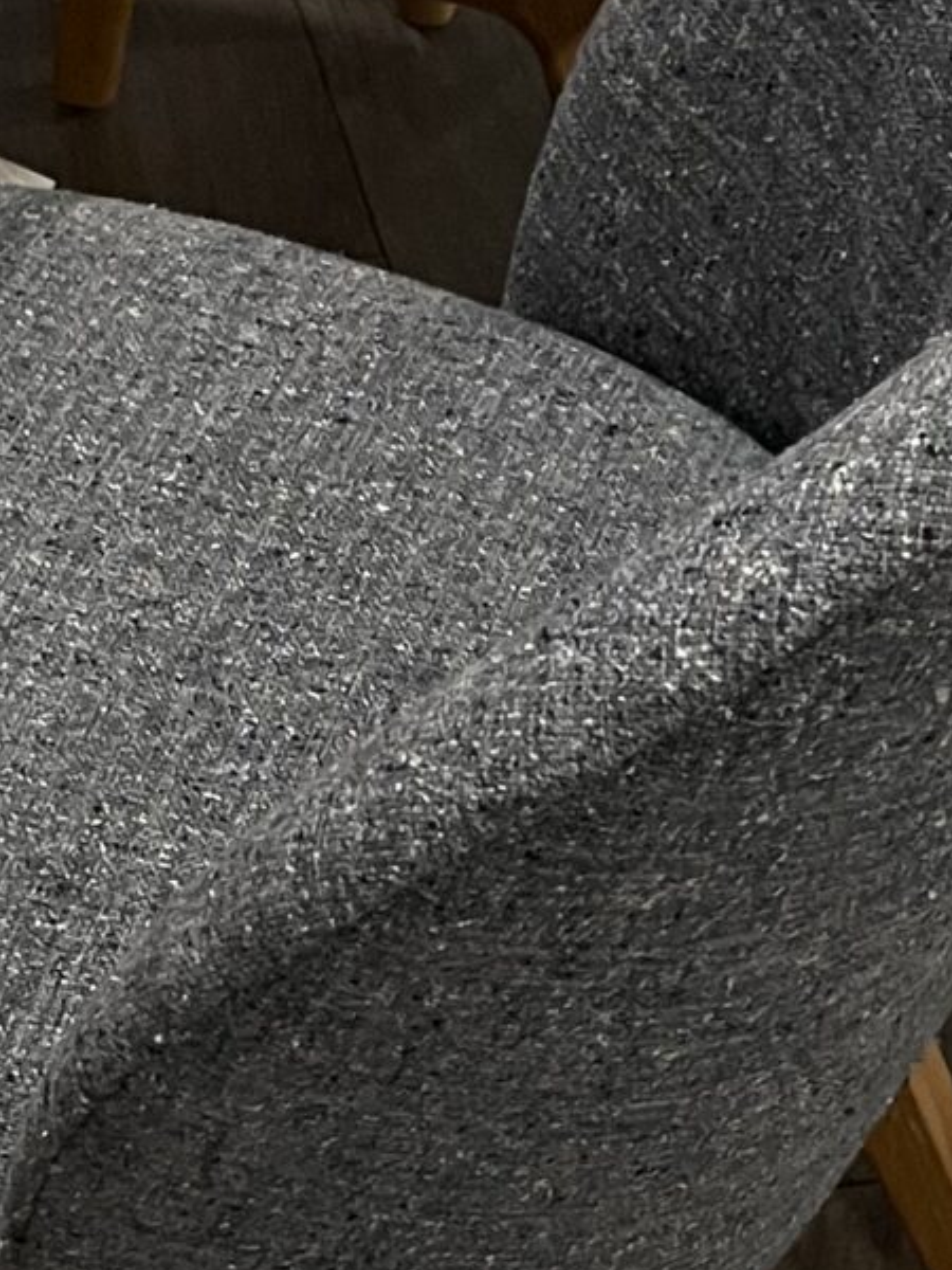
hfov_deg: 13.3
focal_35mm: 111
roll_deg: -2.6
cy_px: 758
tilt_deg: -42.8
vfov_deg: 17.7
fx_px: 4070
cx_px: 322
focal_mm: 4.2
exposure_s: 1/50
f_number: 1.6
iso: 400
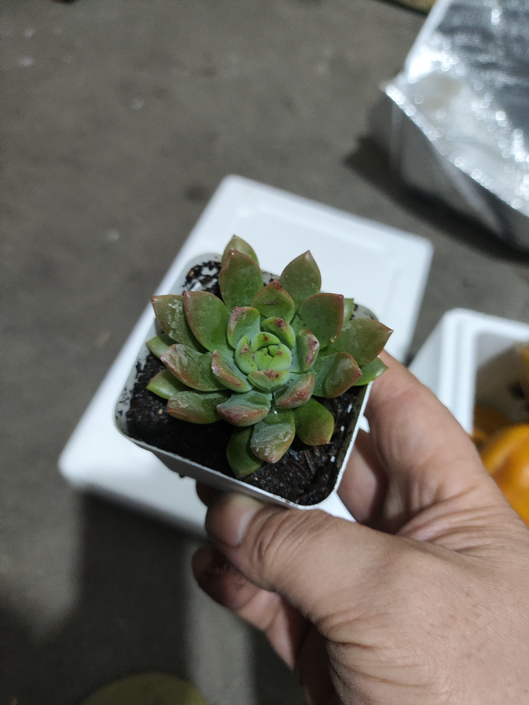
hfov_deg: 56.9
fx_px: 489
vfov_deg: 71.6
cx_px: 264
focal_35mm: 24
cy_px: 352
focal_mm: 4.68
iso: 632
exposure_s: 1/25
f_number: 1.8
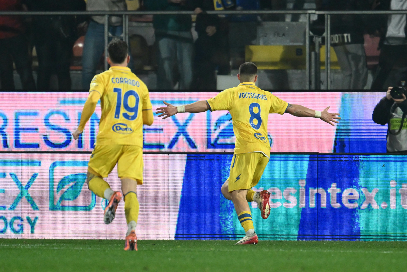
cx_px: 204
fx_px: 6331
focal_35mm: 560
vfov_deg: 2.5
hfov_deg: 3.7
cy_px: 136
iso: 3200
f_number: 4
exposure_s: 1/1600
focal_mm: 560
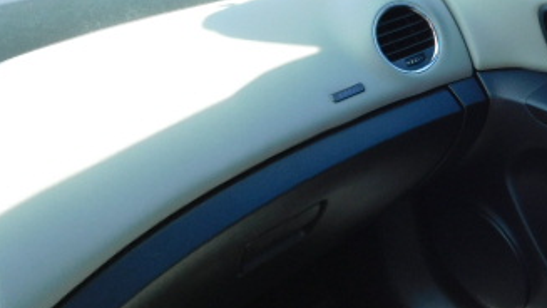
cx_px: 502
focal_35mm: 49
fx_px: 711
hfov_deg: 38.9
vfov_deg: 24.3
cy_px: 92
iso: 125
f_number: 3
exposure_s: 1/125
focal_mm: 4
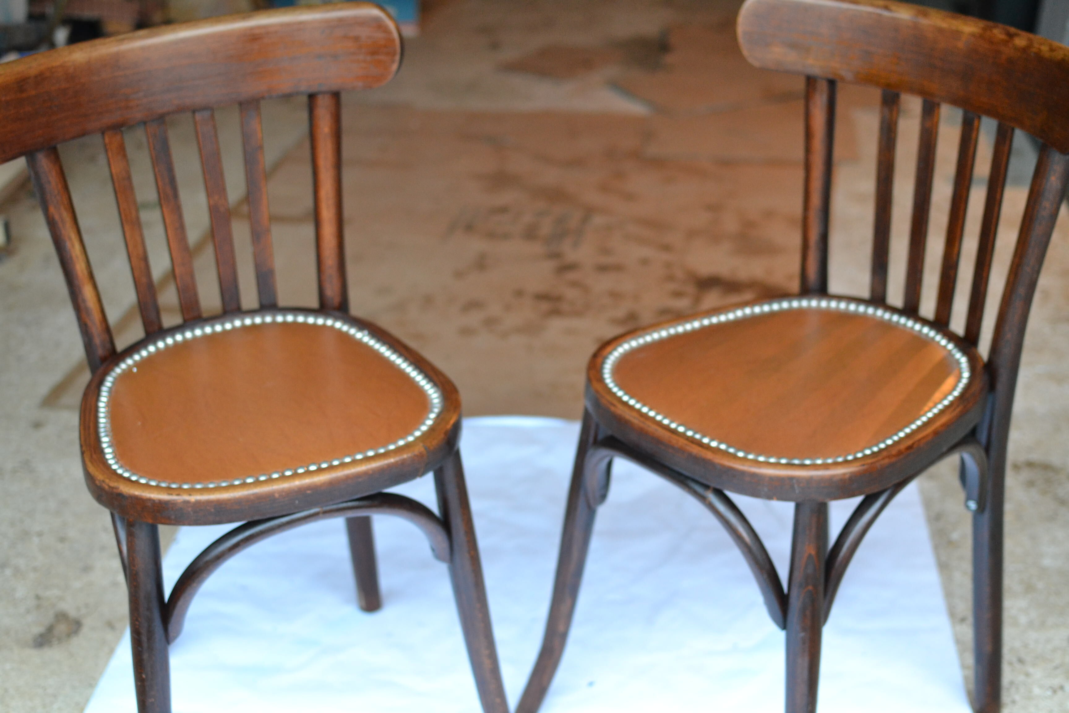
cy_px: 356
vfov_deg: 25.8
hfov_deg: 37.9
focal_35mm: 52
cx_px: 534
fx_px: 1559
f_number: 2.8
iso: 800
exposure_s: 1/40
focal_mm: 35
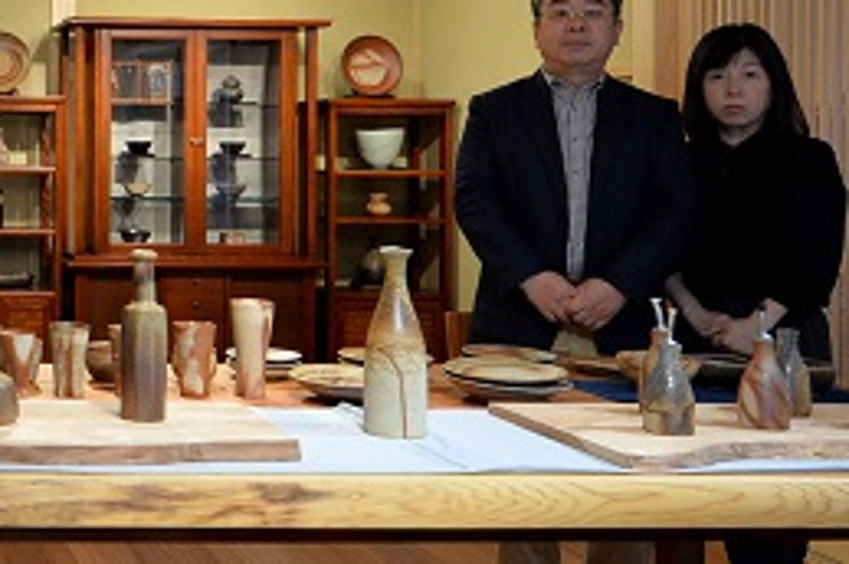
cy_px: 126
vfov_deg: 24.7
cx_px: -134
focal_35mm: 54
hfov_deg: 31.7
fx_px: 1272
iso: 800
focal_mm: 14
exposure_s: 1/40
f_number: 5
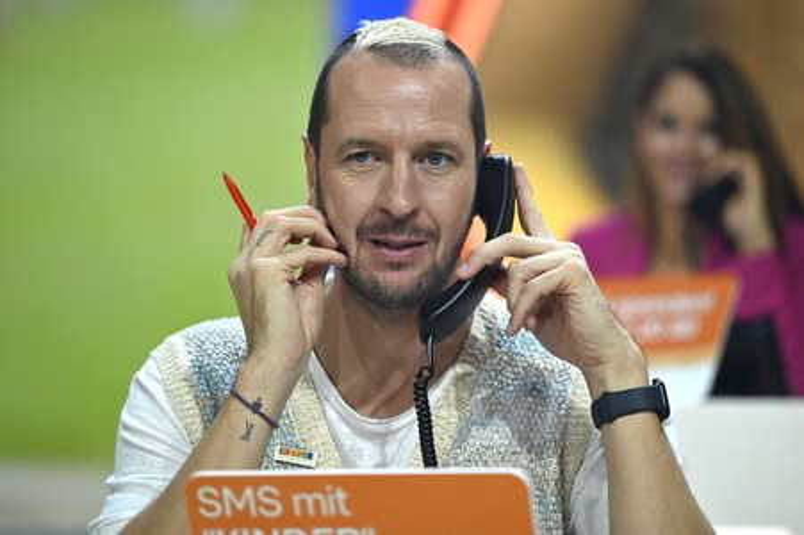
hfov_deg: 12.8
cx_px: 402
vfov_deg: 8.6
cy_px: 268
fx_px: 3571
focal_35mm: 160
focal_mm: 160
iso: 1250
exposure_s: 1/640
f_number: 2.8
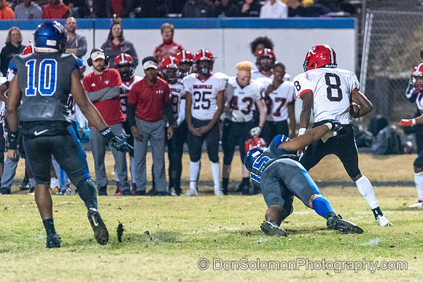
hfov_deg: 5.4
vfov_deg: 3.6
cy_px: 74
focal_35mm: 382
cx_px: 238
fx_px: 4484
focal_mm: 200
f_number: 2.8
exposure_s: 1/640
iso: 8000
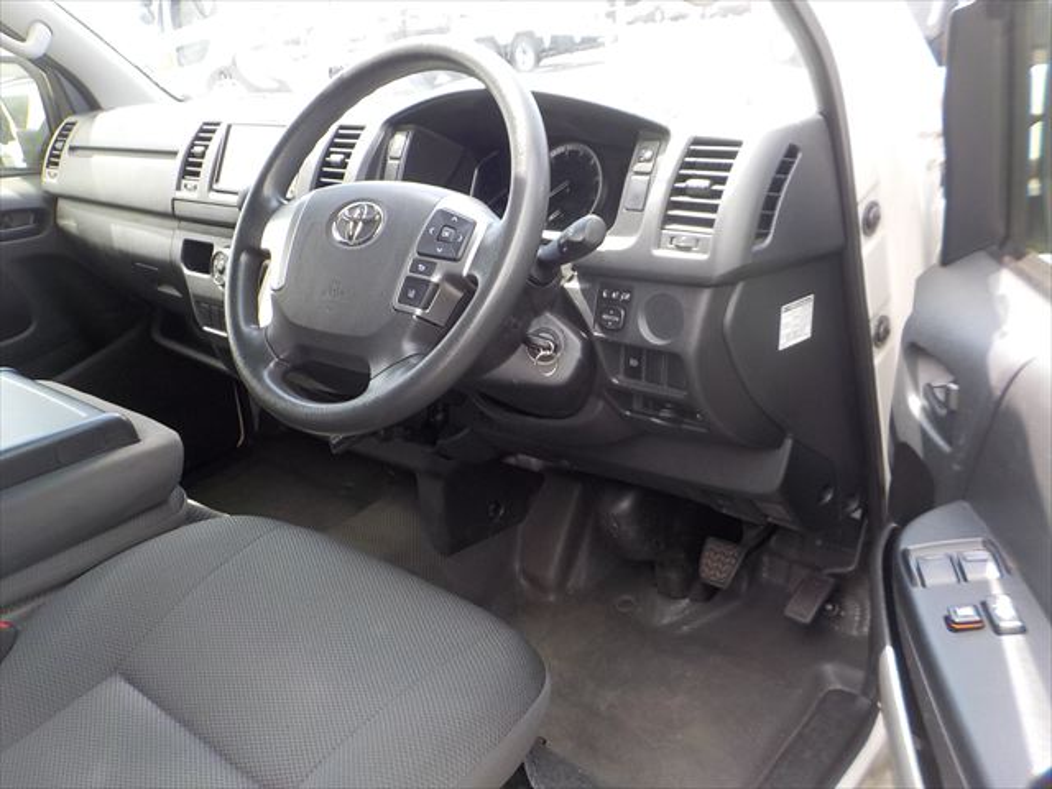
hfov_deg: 60.0
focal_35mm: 30
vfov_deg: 46.8
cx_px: 526
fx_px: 912
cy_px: 394
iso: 125
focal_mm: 4.1
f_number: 3.3
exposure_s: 1/80
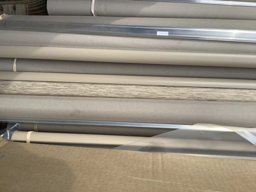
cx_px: 128
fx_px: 229
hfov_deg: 58.4
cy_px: 96
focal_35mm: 31
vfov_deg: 45.4
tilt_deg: -82.2
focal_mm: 3.3
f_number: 2.4
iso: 25
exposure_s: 1/422
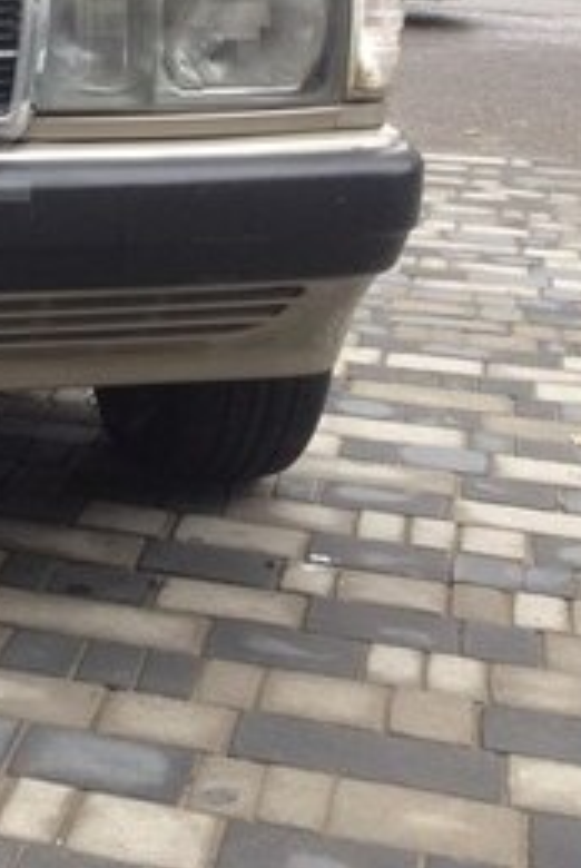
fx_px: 2100
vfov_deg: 23.0
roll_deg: +0.7
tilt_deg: -7.5
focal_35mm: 87
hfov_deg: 14.6
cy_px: 152
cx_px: -311
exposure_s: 1/60
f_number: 2.4
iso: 50
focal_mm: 4.12
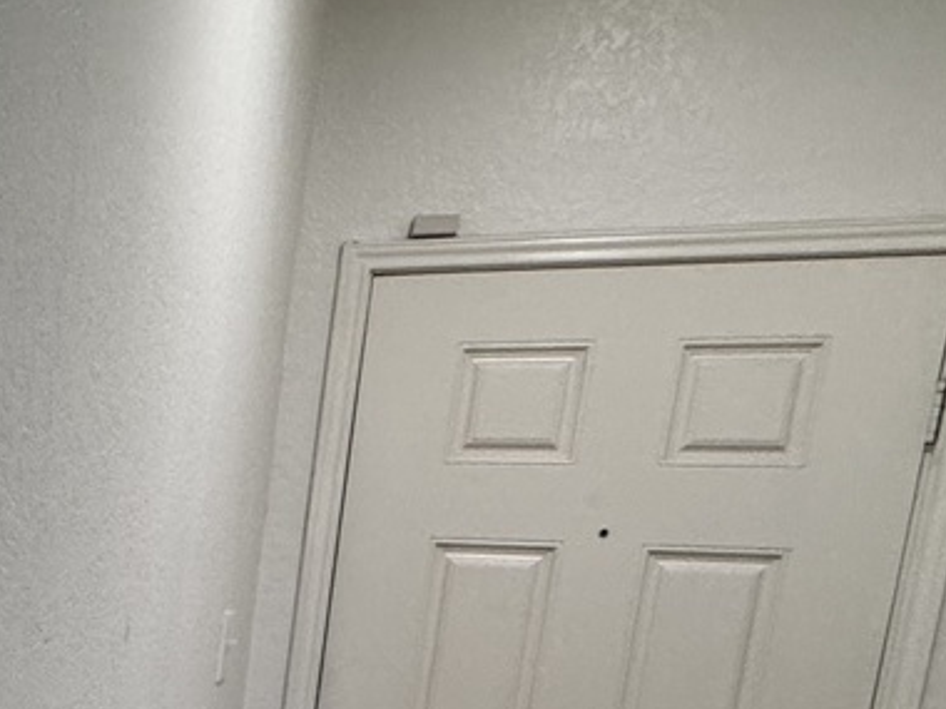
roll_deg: -2.7
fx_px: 1448
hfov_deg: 28.5
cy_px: 836
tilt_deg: -11.9
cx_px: -334
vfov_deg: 25.0
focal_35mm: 53
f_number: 2.2
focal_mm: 2.22
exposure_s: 1/120
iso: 250
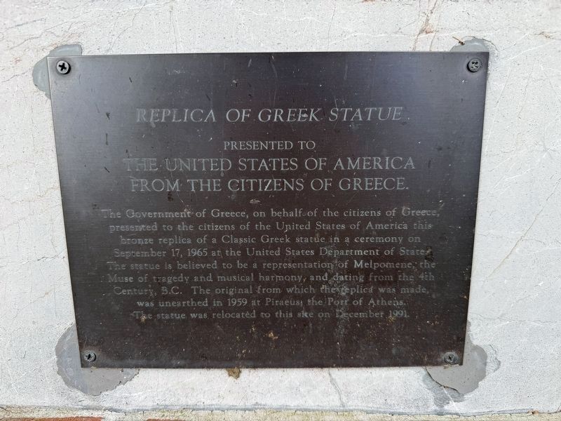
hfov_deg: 71.6
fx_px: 389
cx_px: 280
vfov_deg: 56.8
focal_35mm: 24
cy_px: 210
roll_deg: +0.0
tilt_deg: -10.3
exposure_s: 1/121
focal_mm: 6.76
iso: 80
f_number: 1.78
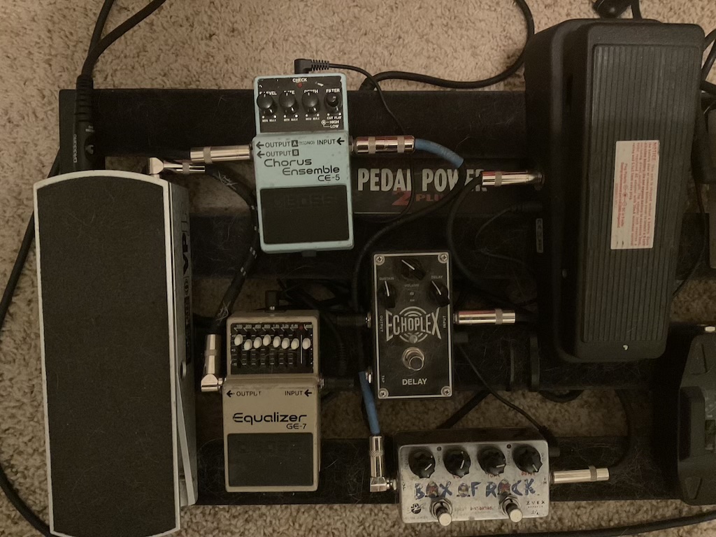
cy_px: 268
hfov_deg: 61.7
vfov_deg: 48.2
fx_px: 600
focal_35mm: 29
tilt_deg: -82.3
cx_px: 358
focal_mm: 3
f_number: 1.8
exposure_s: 1/15
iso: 800
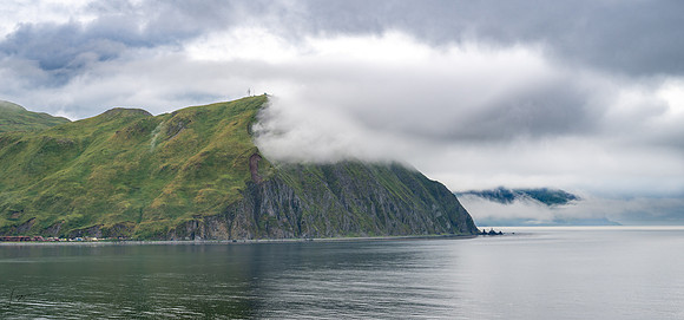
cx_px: 343
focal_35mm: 50
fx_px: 864
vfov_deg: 20.9
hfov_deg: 43.2
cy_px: 182
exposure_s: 1/125
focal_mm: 45
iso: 64
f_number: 8
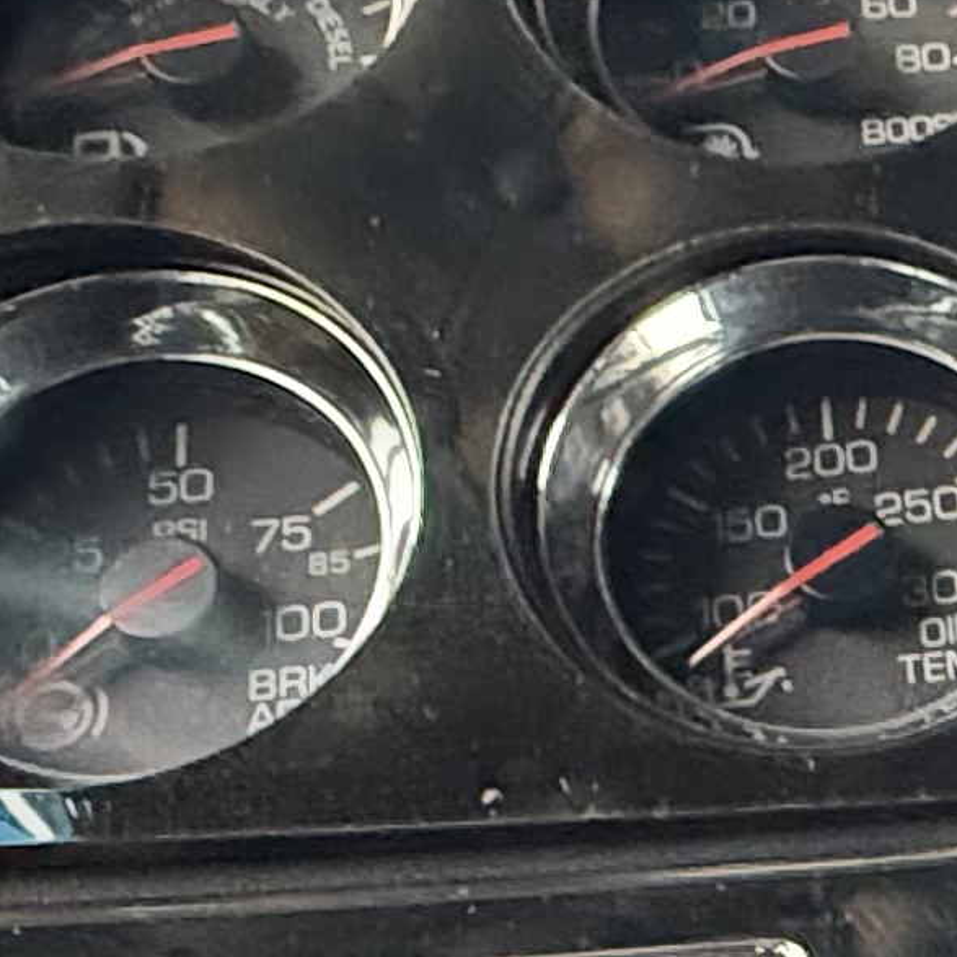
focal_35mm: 85
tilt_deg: +4.8
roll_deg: -0.7
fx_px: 2659
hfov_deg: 18.2
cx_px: 1433
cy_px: 618
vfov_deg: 20.4
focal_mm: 2.22
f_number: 2.2
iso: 1250
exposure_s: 1/51
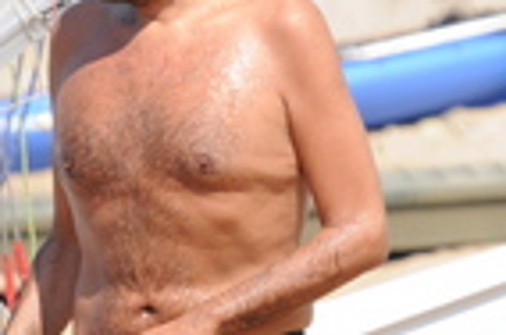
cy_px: 276
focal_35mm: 1880
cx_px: 242
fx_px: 26365
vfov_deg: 0.7
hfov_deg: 1.1
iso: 400
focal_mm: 370
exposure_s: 1/500
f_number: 11
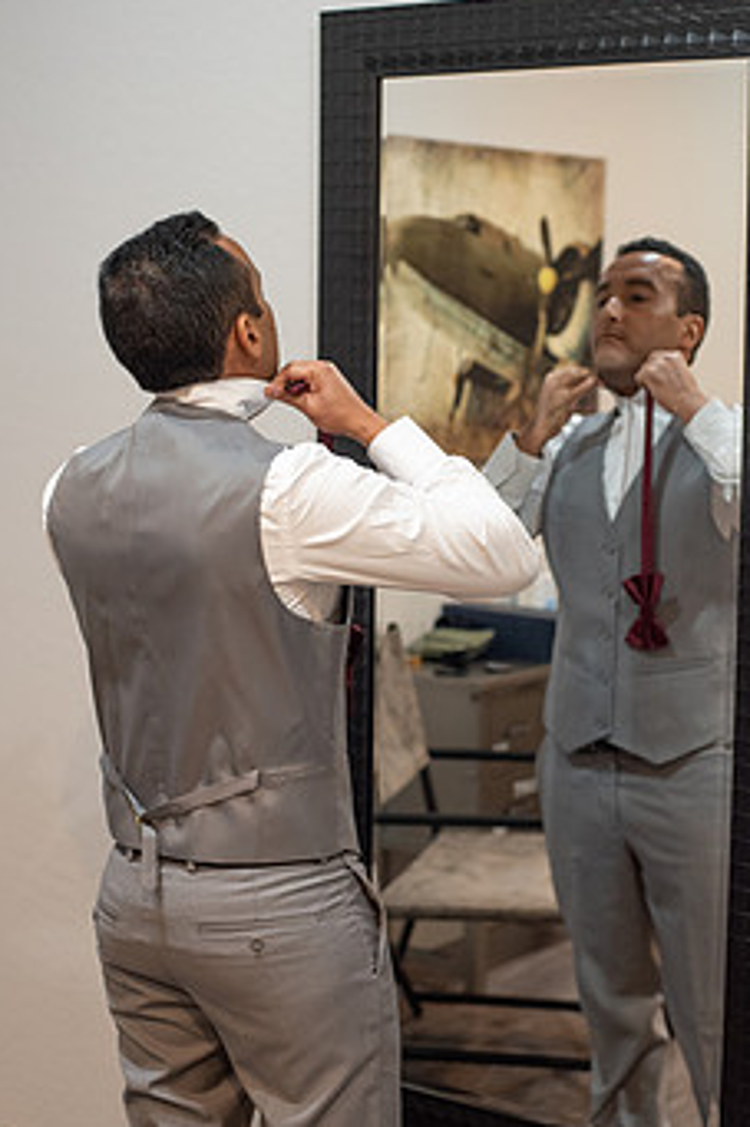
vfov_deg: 30.5
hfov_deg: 20.6
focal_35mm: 66
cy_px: 509
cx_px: 459
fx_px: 2064
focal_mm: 50
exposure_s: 1/100
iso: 2500
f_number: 2.8
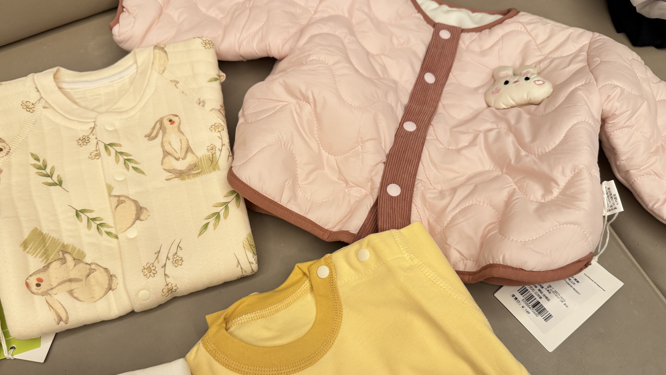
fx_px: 477
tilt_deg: -60.4
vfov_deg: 42.9
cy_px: 205
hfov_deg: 69.9
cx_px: 326
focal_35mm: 27
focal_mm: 6.76
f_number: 1.78
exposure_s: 1/63
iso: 200
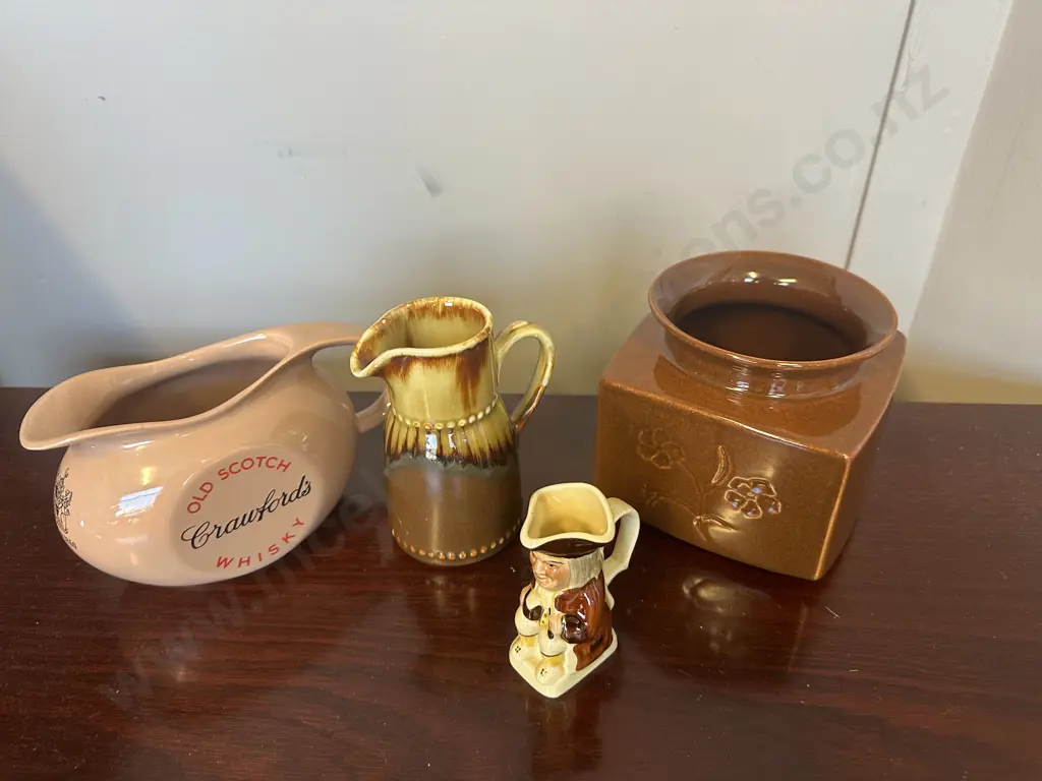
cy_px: 390
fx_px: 722
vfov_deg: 56.8
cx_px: 521
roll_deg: +1.1
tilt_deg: -35.7
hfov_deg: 71.6
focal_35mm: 24
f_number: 1.78
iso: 200
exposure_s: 1/50
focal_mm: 6.86
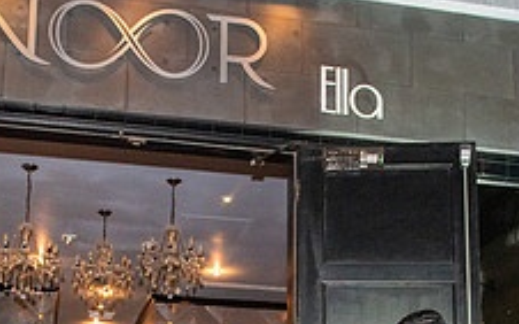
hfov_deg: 30.6
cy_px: 399
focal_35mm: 67
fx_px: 947
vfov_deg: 18.3
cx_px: 232
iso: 1600
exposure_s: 1/160
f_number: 4
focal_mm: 24
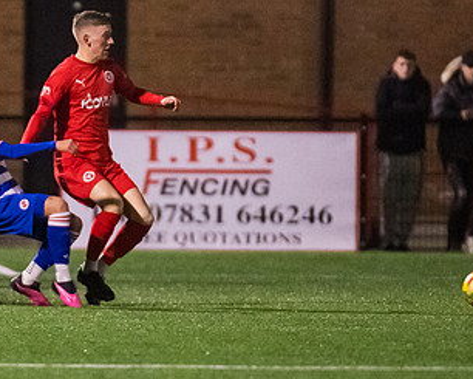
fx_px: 13135
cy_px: 185
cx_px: 47
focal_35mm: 938
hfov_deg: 2.1
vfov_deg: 1.7
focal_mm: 300
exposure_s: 1/1000
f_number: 2.8
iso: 8000
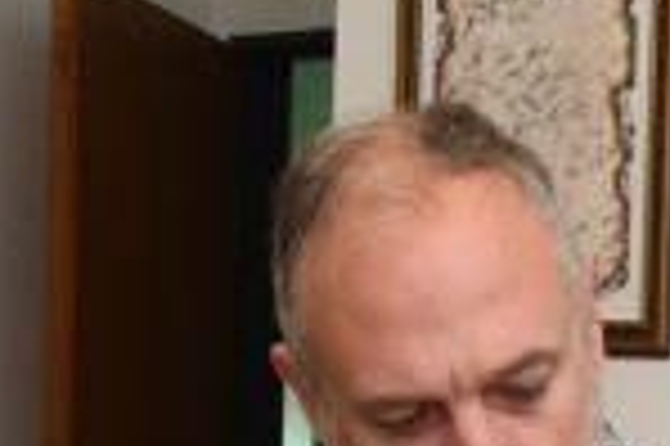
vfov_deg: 8.4
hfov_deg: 12.6
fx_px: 2882
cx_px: 1025
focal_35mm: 155
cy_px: 906
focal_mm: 20
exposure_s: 1/250
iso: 3200
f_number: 8
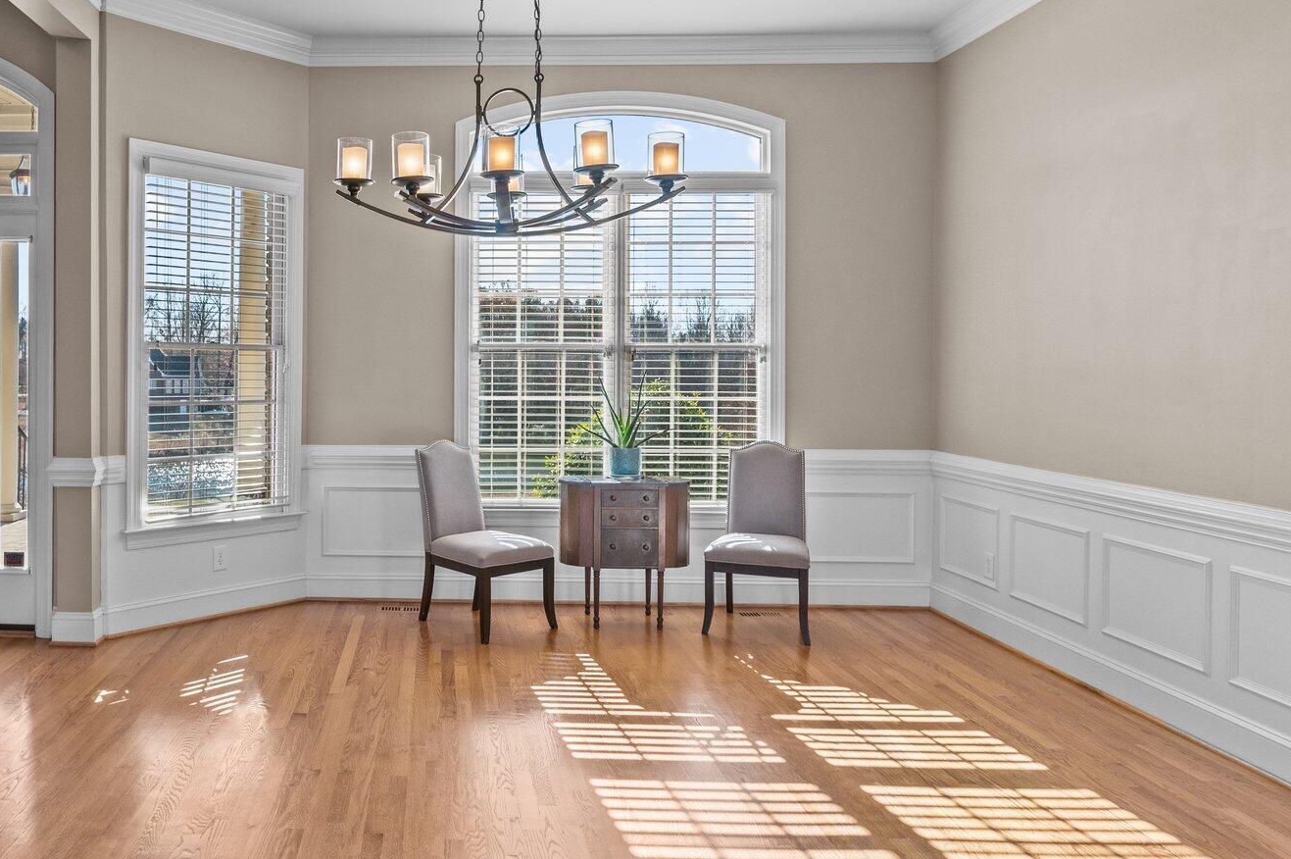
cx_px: 404
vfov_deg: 46.2
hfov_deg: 63.4
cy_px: 368
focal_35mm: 28
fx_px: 1003
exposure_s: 1/80
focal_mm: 18
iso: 400
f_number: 7.1
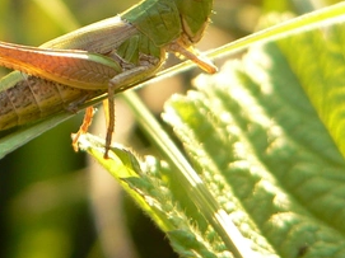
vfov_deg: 6.5
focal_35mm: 229
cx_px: 6
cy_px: -18
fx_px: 2281
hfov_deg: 8.6
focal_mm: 16.2
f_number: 3.3
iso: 100
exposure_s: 1/125
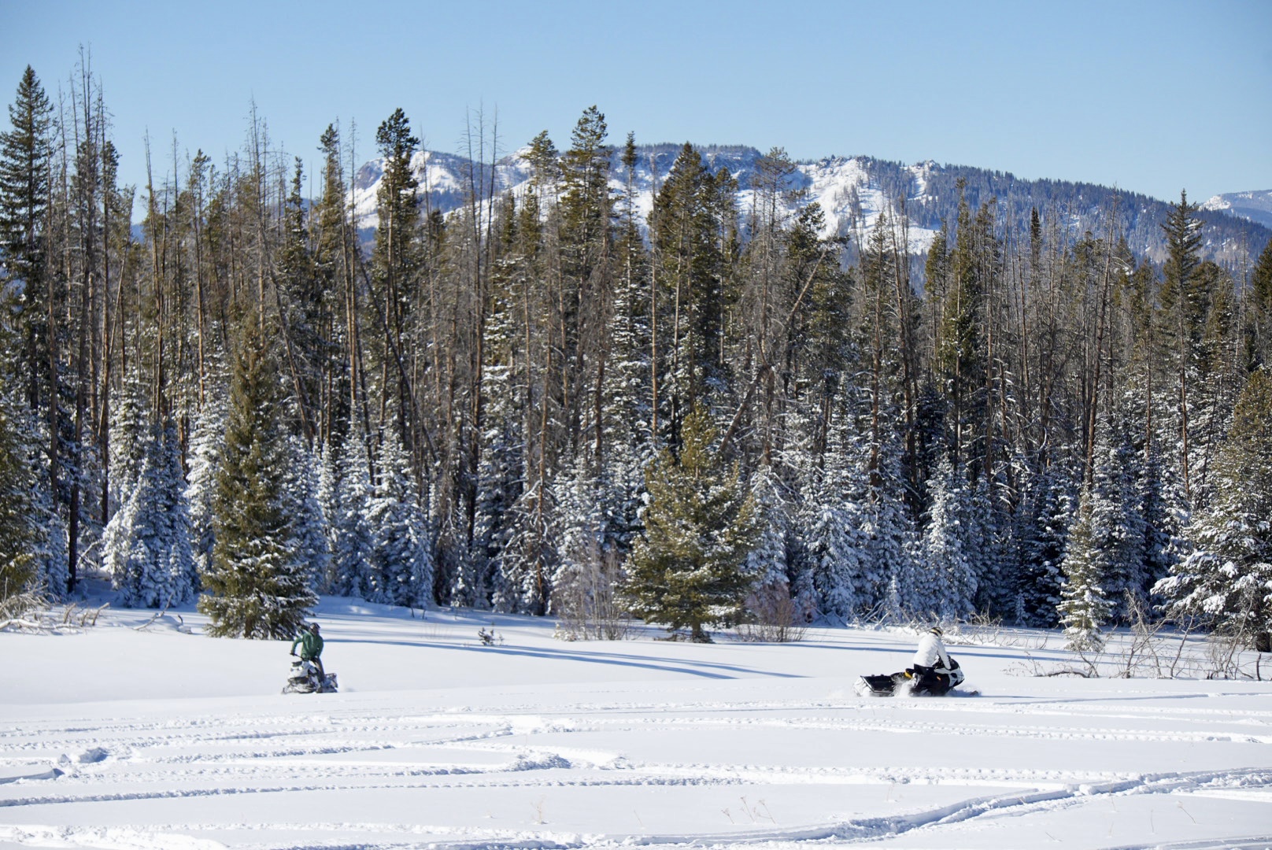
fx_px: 4031
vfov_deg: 12.0
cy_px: 425
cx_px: 636
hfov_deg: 17.9
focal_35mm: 114
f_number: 11
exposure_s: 1/6400
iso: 1250
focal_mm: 76
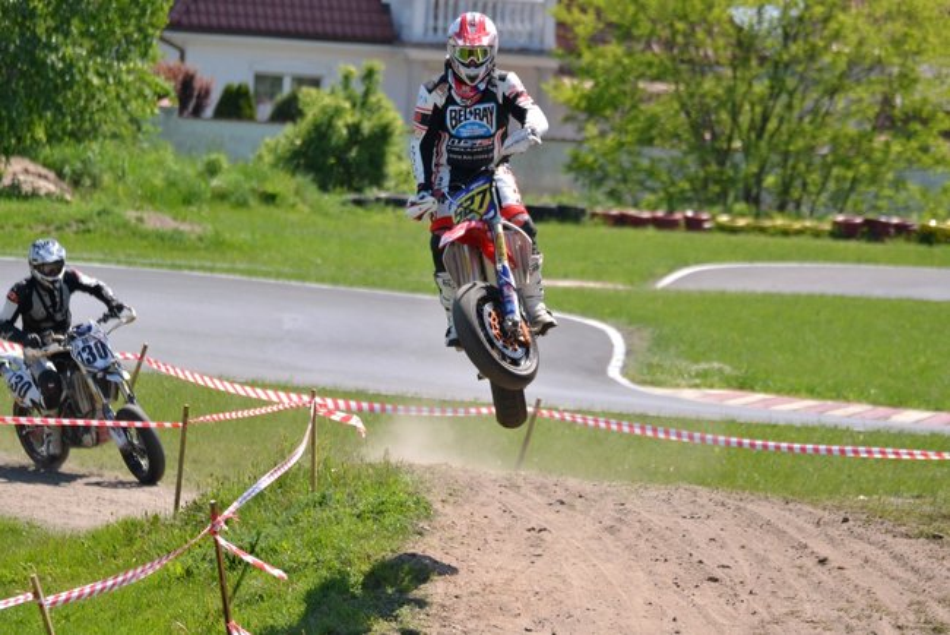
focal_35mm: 285
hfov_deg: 7.2
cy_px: 318
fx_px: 7524
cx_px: 475
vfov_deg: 4.8
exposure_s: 1/3200
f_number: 5.3
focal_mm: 190
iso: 800
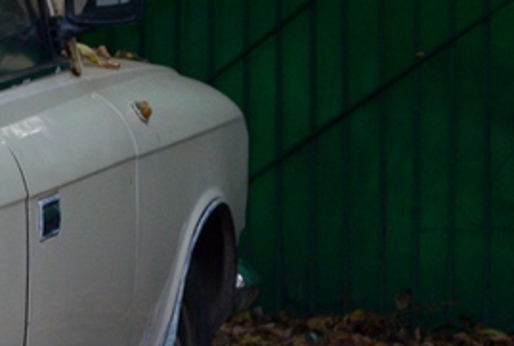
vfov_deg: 5.8
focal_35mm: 238
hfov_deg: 8.0
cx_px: -663
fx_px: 3408
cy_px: 71
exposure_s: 1/200
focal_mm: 50
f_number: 5.6
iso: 640
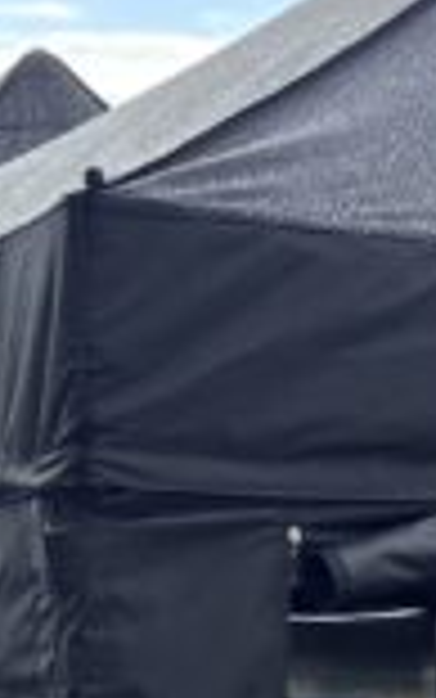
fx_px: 3457
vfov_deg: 11.4
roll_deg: +1.4
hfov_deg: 6.4
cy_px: 666
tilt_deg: +0.8
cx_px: 1434
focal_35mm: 182
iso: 64
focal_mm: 5.96
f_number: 1.6
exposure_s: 1/1706
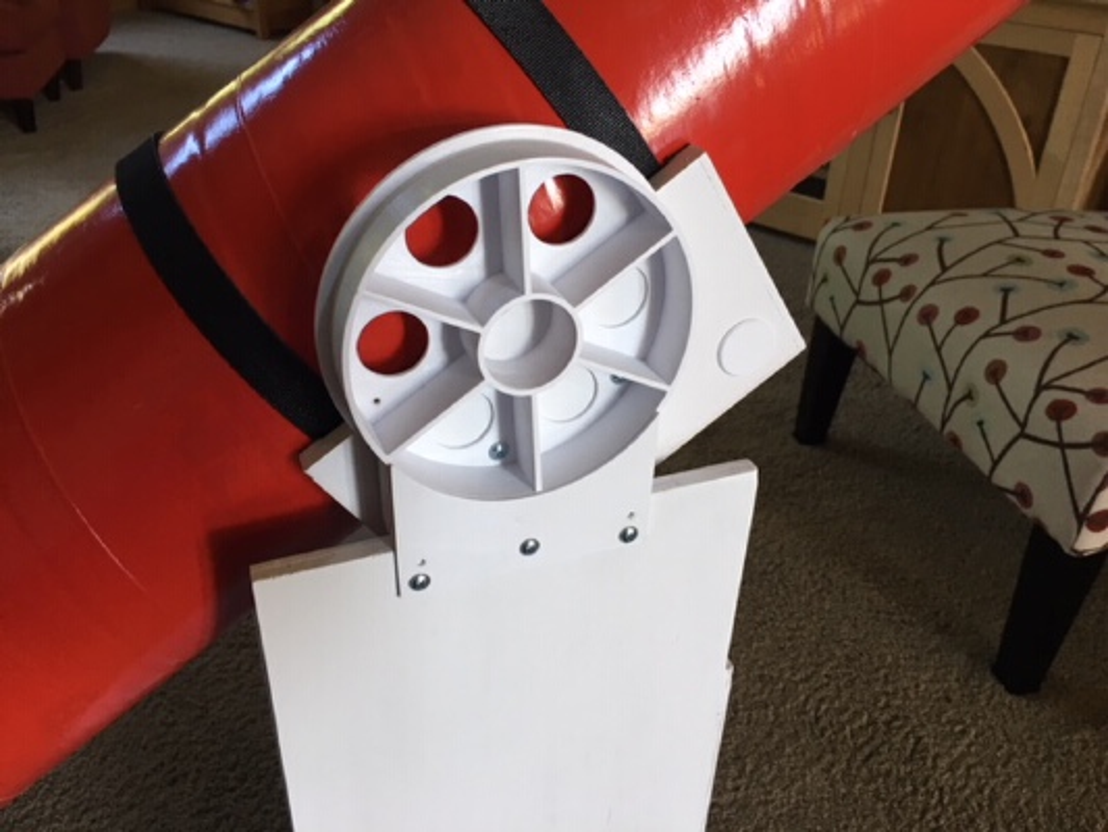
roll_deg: -1.1
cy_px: 416
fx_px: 928
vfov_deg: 48.2
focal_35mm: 29
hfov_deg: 61.6
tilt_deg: -31.2
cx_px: 554
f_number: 2.2
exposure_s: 1/30
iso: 64
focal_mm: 4.15
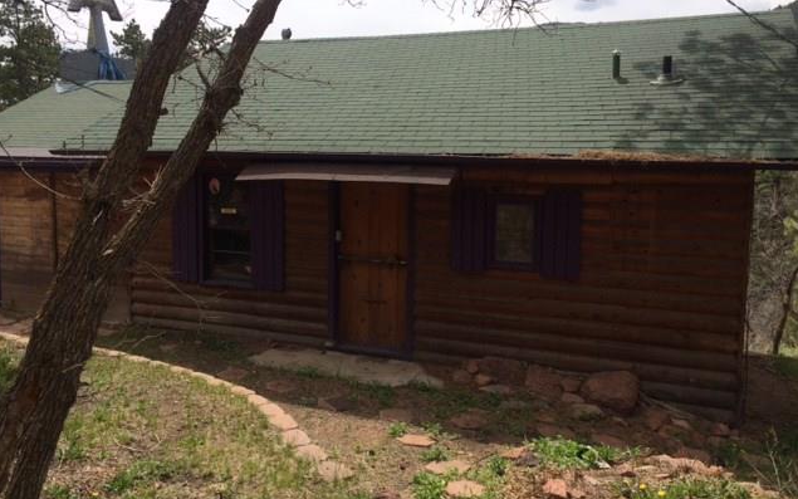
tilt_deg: -5.2
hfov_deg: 61.2
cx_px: 398
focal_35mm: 31
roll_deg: +1.0
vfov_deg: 40.5
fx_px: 674
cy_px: 220
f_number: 2.2
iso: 32
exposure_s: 1/2160
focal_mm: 4.15
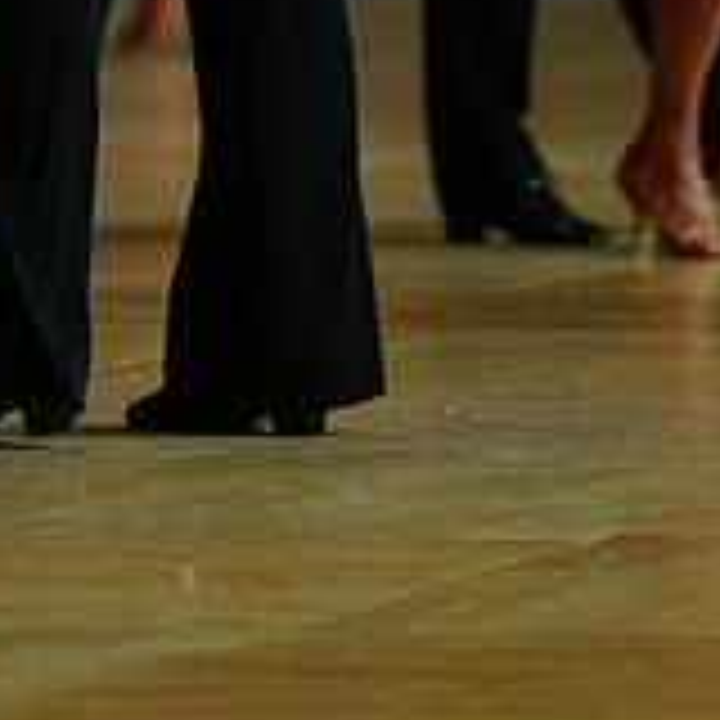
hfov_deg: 2.8
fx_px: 14472
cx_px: -124
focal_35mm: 615
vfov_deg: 2.8
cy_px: -495
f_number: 2.8
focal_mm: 200
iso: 2000
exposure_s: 1/320
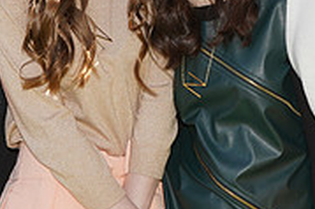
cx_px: 213
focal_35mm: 159
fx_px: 1390
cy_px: -18
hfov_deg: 12.9
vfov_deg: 8.5
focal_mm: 49
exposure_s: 1/250
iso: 250
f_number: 7.1
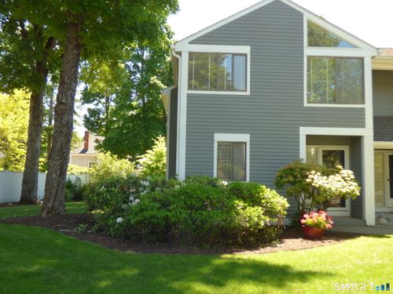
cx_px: 196
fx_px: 363
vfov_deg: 44.2
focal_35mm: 32
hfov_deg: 56.8
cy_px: 147
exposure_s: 1/160
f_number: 3.4
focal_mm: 5.78
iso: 100
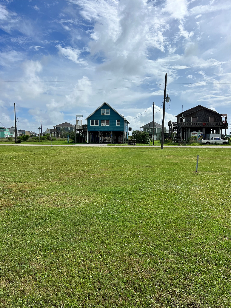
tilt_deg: -2.8
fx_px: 231
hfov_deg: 53.1
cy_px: 154
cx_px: 116
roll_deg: -0.7
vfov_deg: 67.3
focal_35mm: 26
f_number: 1.5
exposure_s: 1/9434
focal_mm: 5.7
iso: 50
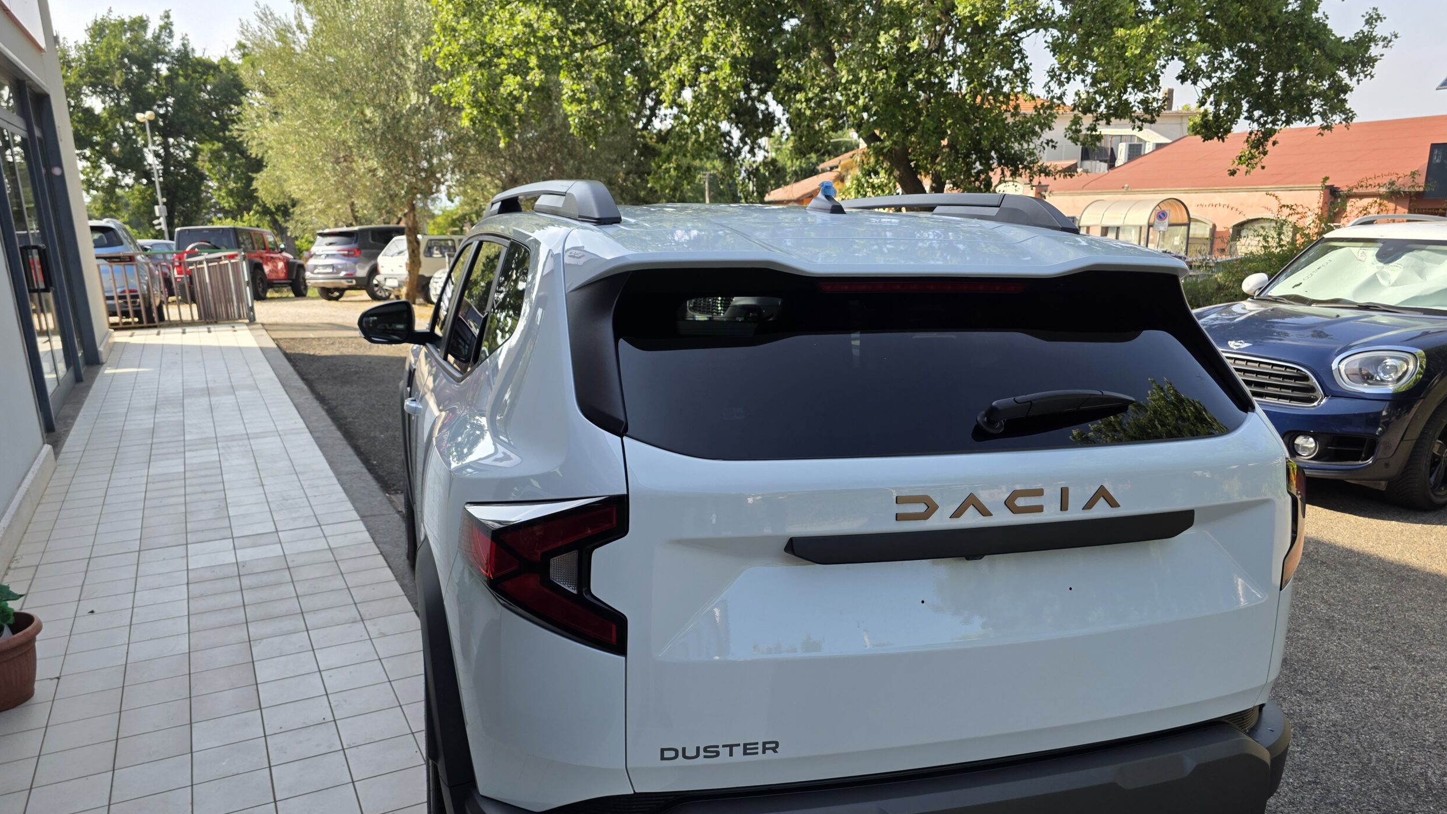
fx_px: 998
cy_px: 510
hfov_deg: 71.9
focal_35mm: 26
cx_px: 730
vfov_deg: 44.0
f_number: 1.7
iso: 80
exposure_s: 1/1538
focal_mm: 6.3
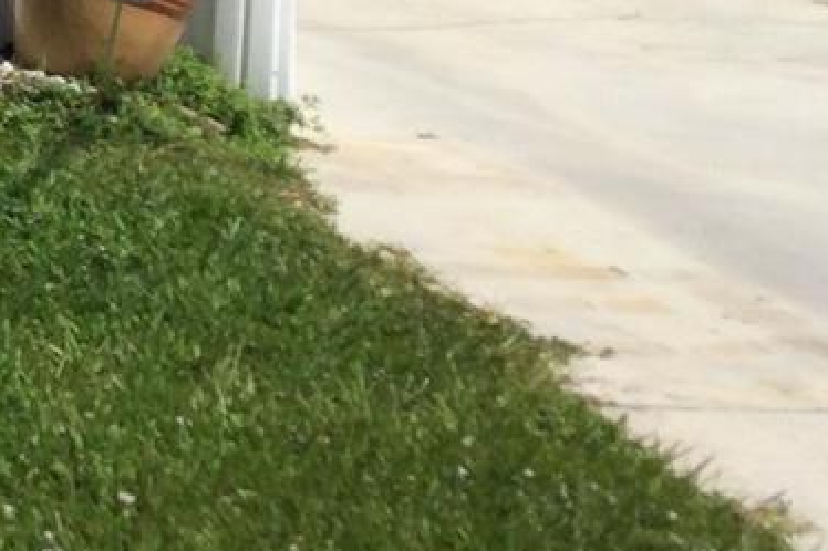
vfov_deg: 9.5
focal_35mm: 138
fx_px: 3172
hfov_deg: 13.8
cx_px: -463
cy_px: -372
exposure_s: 1/2915
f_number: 2.4
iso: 25
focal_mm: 3.3
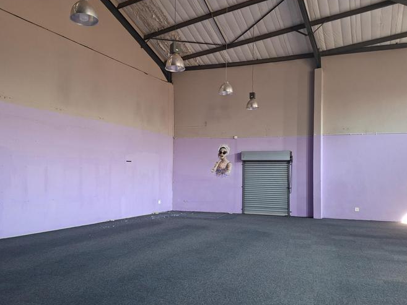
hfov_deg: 63.4
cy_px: 167
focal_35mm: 28
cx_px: 198
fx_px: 329
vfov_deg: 49.7
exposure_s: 1/33
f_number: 1.8
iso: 320
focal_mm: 5.54
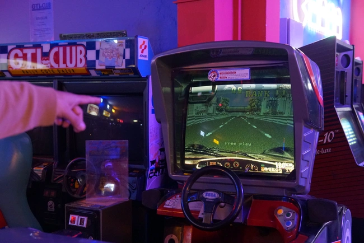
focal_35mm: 45
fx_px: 455
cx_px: 182
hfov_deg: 43.6
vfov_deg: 29.9
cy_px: 122
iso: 6400
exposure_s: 1/160
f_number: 2.8
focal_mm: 30
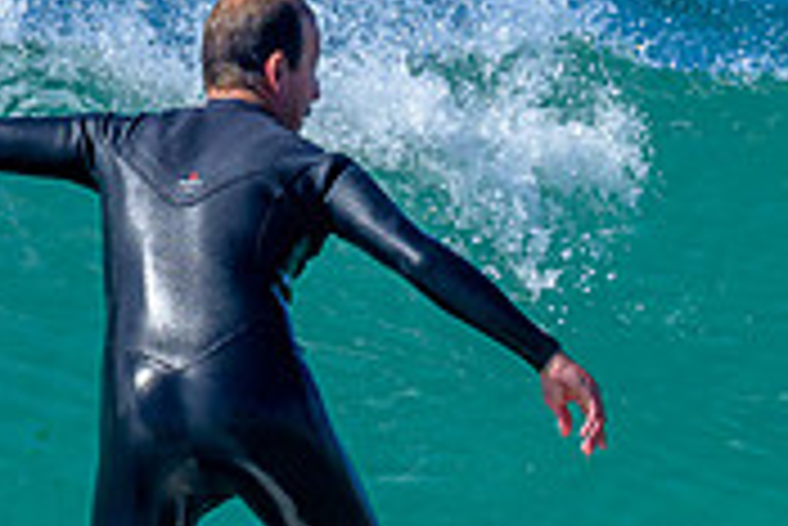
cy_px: 530
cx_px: 932
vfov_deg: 0.4
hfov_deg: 0.6
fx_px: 70977
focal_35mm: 3240
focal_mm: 800
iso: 500
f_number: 6.3
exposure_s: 1/2000
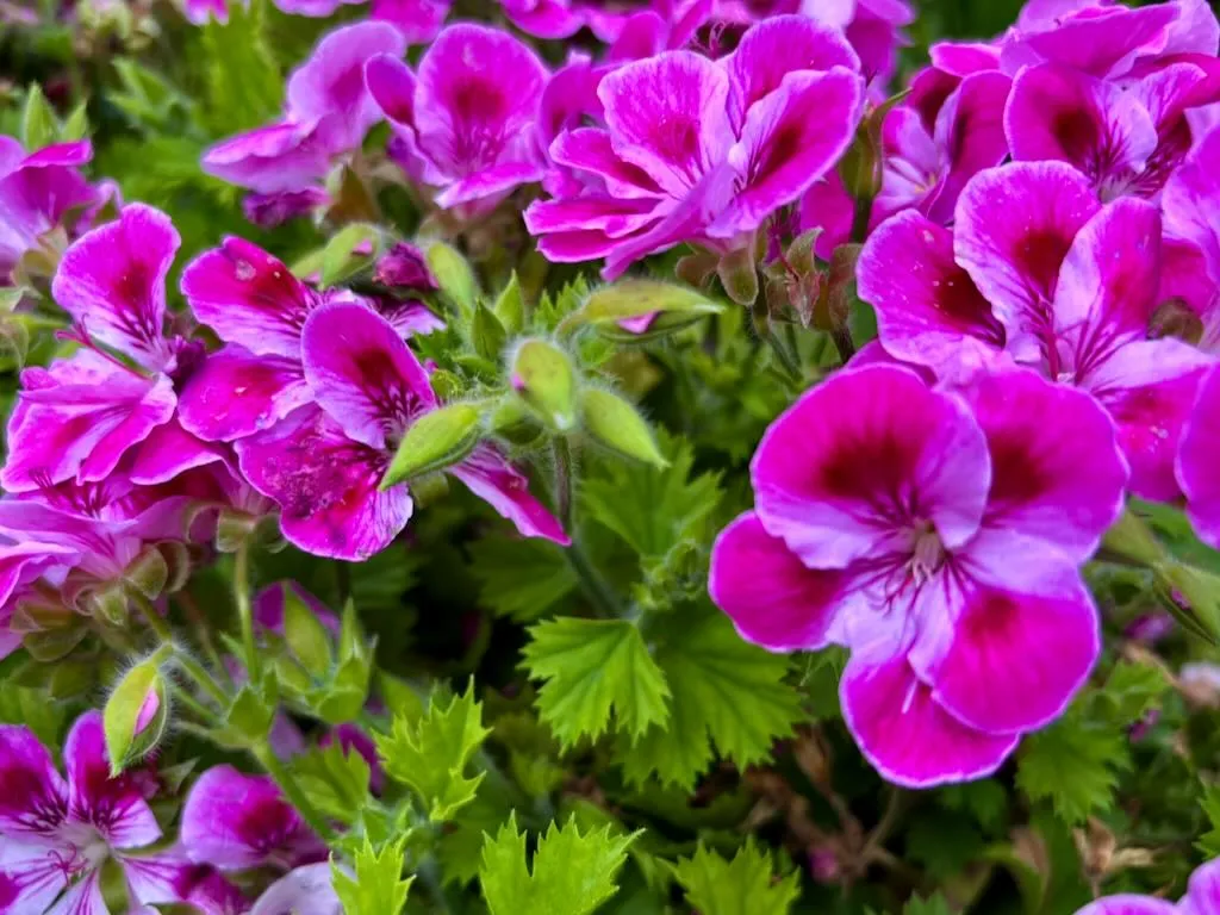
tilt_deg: -48.1
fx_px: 916
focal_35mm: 26
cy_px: 458
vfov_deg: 53.1
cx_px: 610
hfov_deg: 67.3
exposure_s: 1/416
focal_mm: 5.96
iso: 50
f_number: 1.6
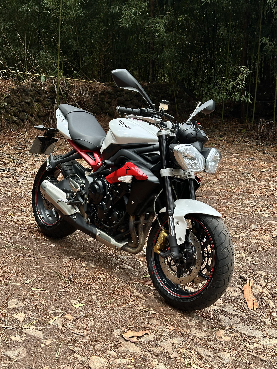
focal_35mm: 48
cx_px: 138
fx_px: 512
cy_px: 184
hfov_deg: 30.3
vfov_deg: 39.7
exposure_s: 1/1030
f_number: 1.78
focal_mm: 6.86
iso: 64
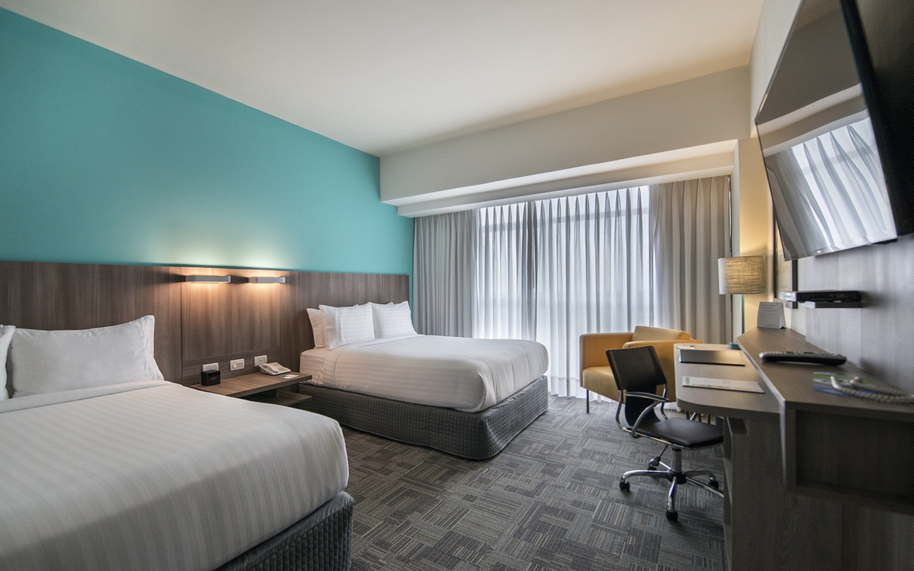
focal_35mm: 15
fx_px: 374
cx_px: 437
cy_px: 314
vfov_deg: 74.6
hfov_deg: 101.4
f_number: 5.6
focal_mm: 14
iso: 500
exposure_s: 1/100
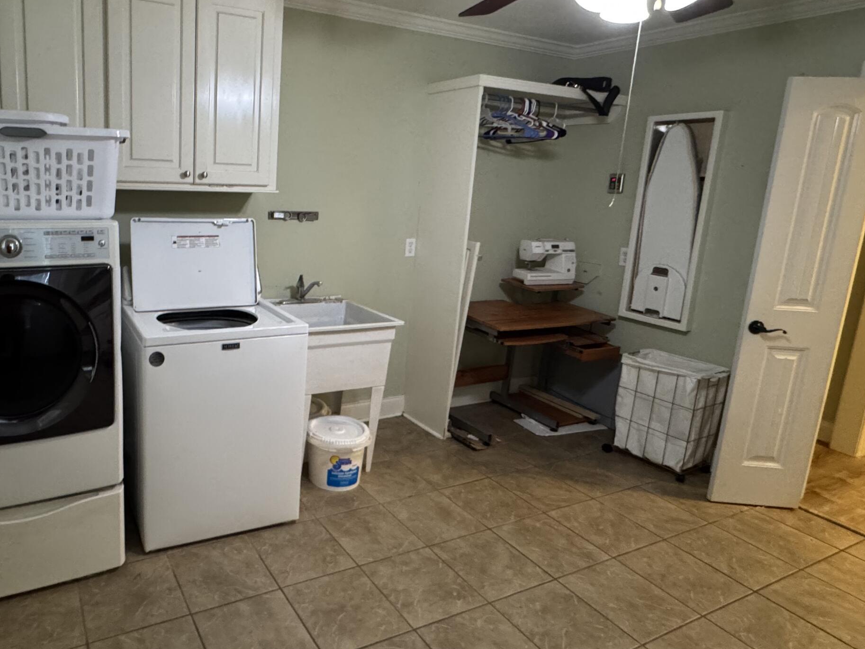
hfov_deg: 71.2
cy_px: 286
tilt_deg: -9.7
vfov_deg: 58.7
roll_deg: -2.7
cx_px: 271
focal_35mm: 23
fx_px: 575
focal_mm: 2.22
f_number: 2.2
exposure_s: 1/60
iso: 800
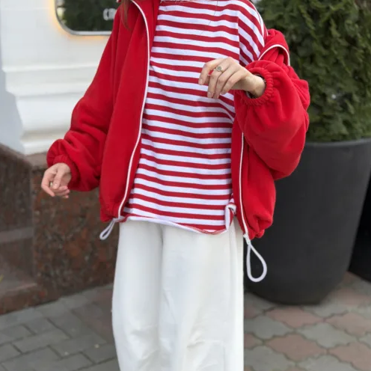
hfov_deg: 30.0
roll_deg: -3.4
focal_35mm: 57
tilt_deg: -24.0
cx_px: 186
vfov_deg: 29.9
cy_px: 242
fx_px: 691
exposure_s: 1/1100
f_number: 1.78
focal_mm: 6.76
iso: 64
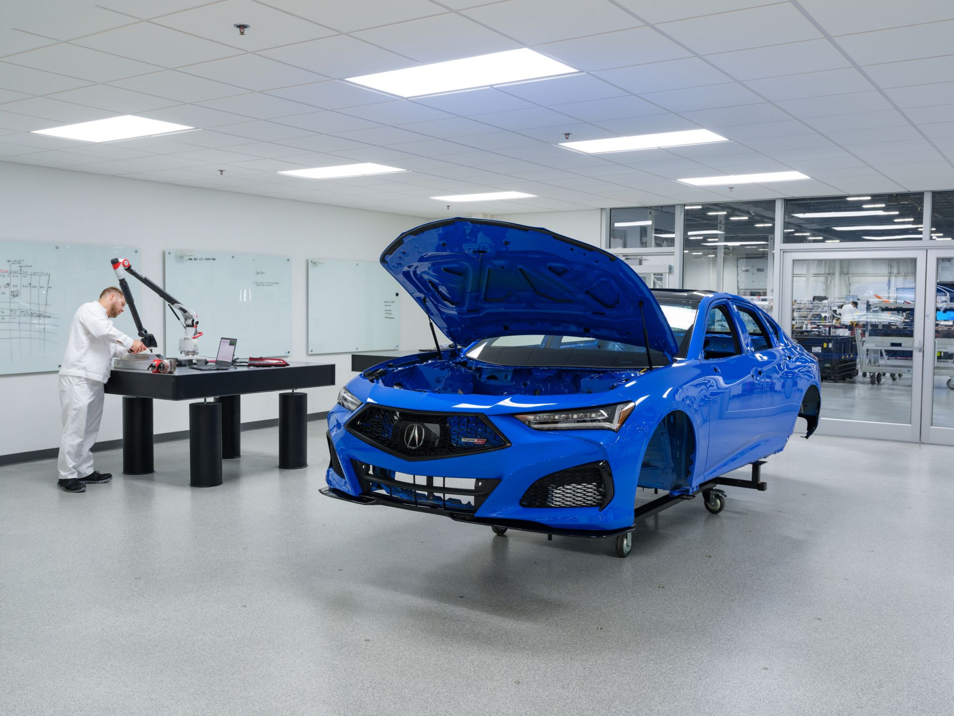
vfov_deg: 44.2
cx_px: 477
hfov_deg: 56.8
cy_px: 358
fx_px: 882
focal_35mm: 32
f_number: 11
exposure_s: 1/15
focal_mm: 40.3
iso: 1250
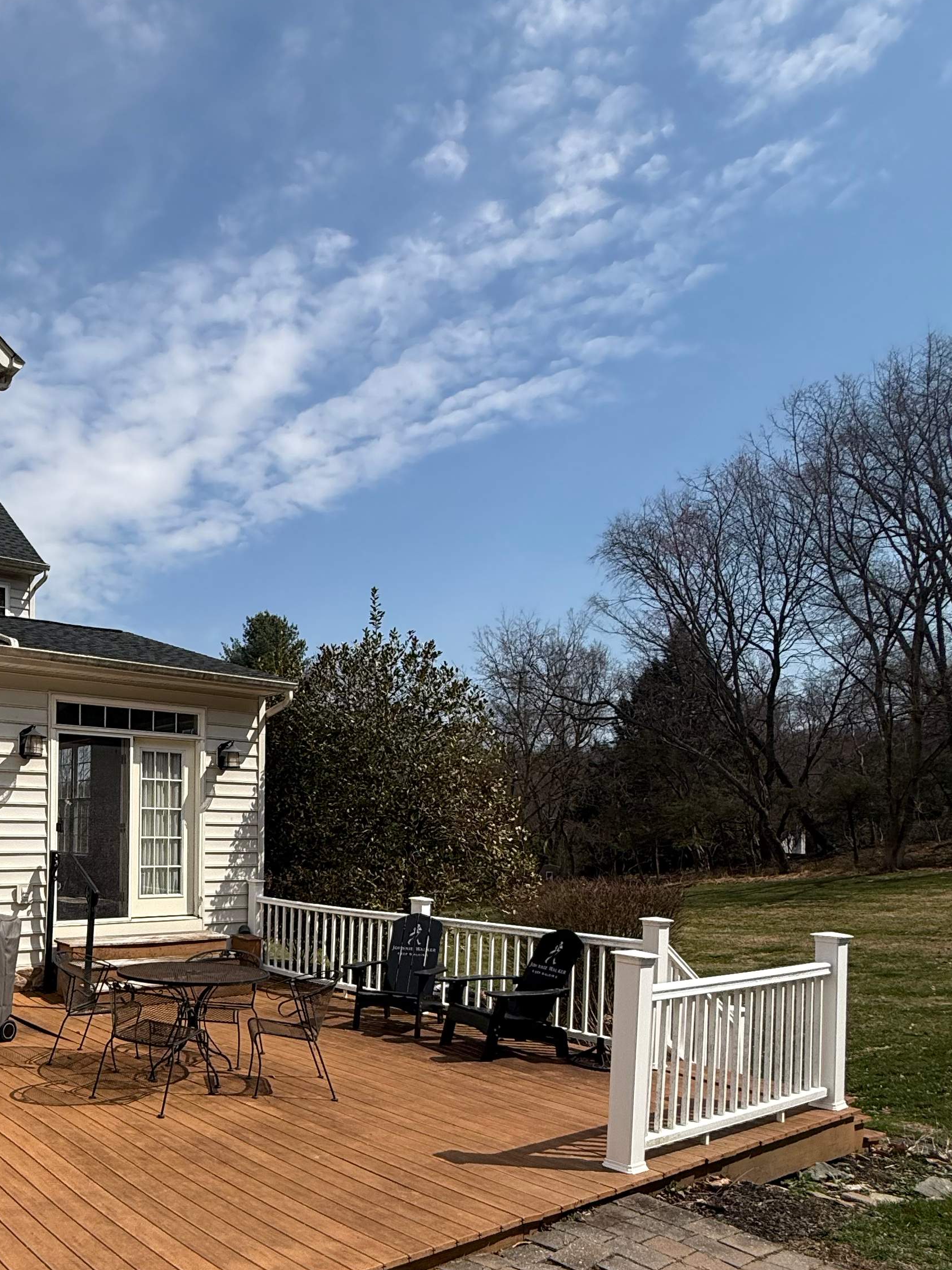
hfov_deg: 50.3
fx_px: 917
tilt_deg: +0.5
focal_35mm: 25
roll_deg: -0.2
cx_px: 145
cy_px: 831
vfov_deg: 67.8
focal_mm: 2.22
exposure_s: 1/4149
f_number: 2.2
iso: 50
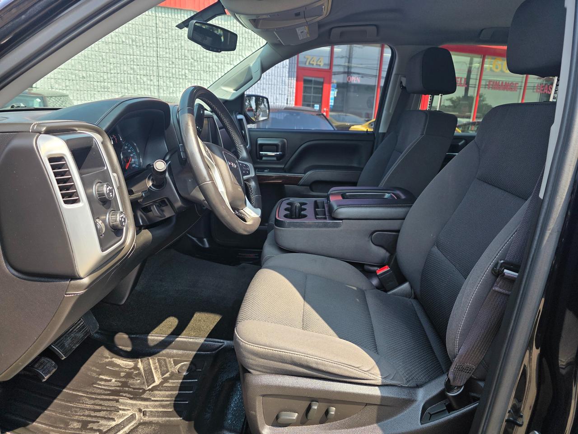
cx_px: 289
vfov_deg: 58.9
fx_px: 384
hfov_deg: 73.9
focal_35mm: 23
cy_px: 217
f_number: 1.7
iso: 25
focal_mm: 6.3
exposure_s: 1/359
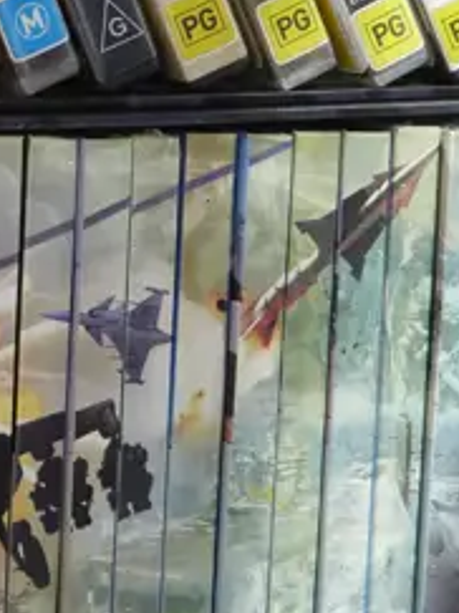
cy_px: 38
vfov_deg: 12.9
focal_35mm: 152
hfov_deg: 9.6
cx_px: -145
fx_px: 2690
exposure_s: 1/60
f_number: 4
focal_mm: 18
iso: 1600
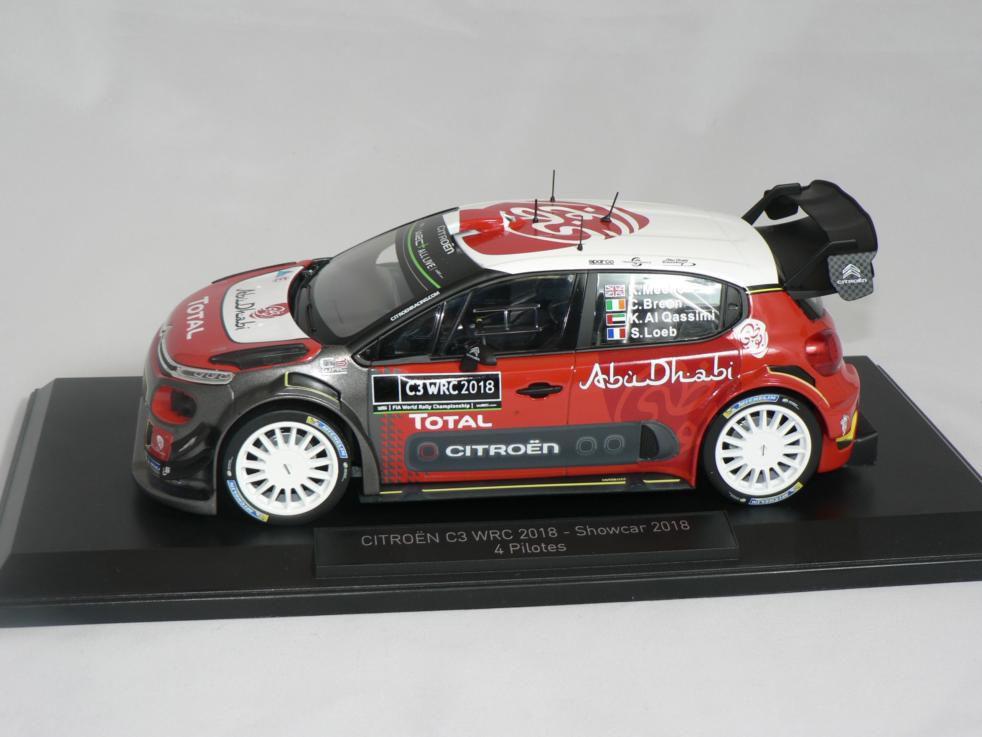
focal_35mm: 63
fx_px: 1787
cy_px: 368
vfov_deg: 23.3
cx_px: 491
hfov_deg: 30.7
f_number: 3.2
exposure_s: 1/60
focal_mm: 10.5
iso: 80
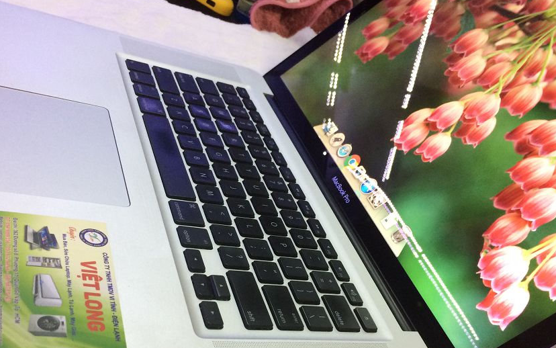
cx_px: 289
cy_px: 228
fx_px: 576
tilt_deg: -35.1
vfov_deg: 33.3
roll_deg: -27.3
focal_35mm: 38
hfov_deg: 51.5
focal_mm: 4.15
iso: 125
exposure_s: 1/33
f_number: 2.2
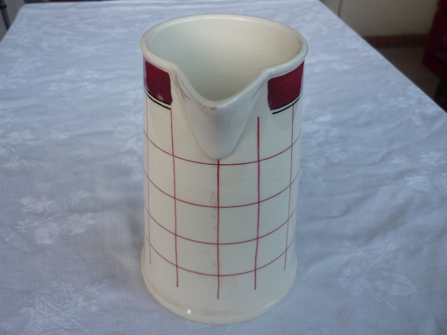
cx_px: 219
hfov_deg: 54.0
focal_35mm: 34
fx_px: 439
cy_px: 169
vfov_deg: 41.8
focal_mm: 5.5
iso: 80
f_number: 2.8
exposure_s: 1/30
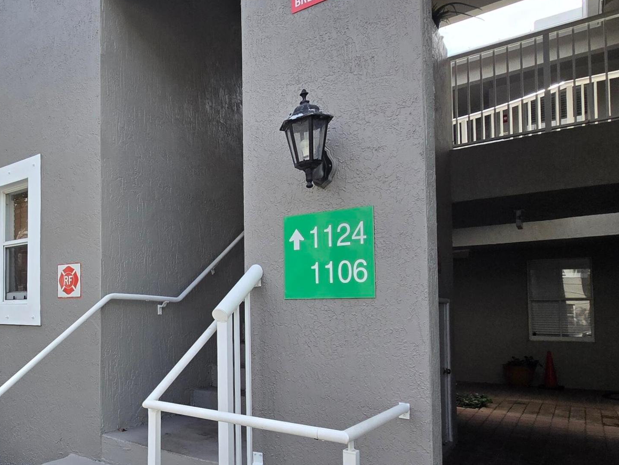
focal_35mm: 26
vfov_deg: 52.4
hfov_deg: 60.1
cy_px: 294
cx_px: 98
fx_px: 465
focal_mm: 2.2
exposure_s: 1/970
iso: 50
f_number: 2.2
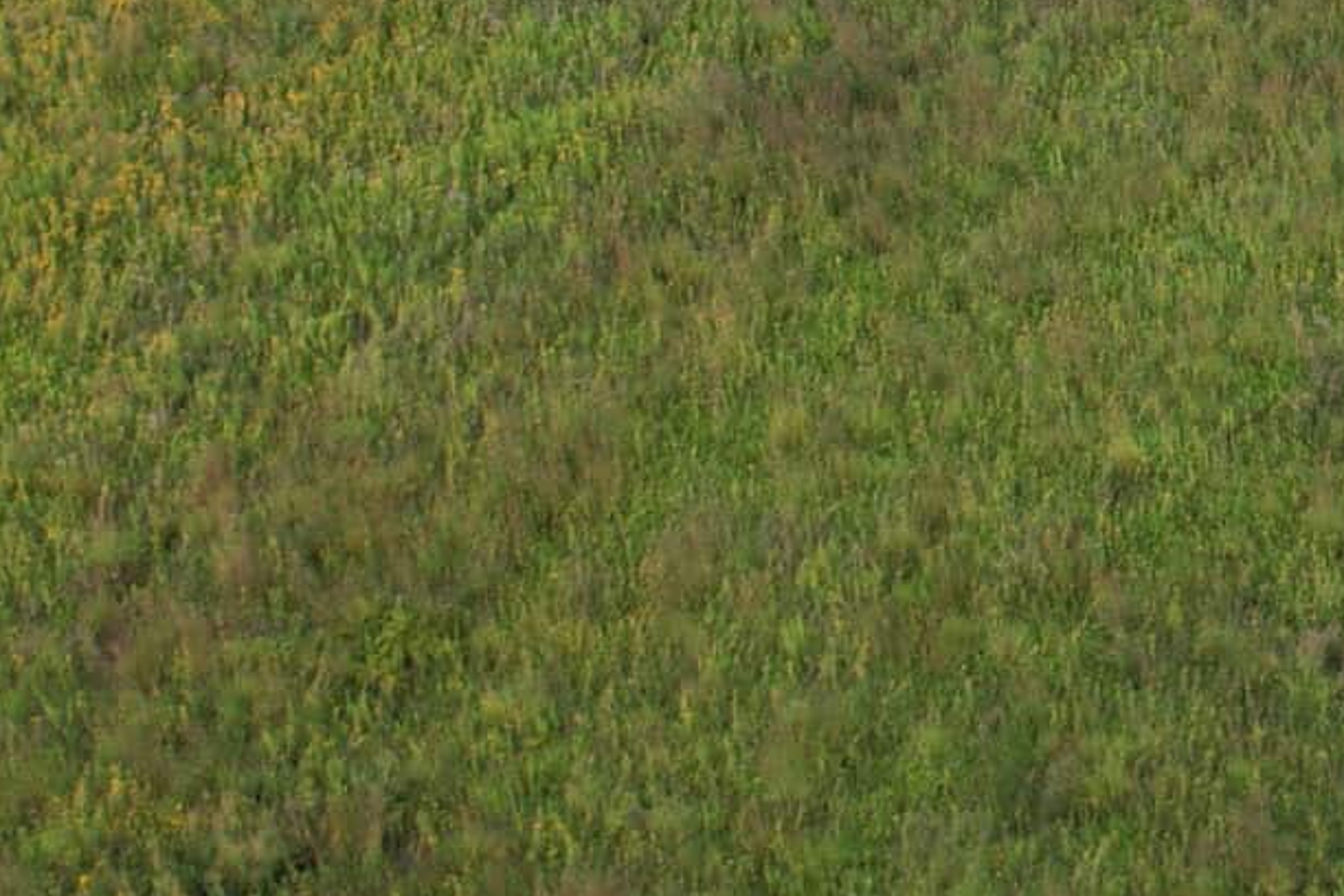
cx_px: 2104
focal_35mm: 92
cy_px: -844
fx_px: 3434
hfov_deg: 19.0
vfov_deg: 13.1
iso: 100
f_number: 2.8
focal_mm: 8.4
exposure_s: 1/60
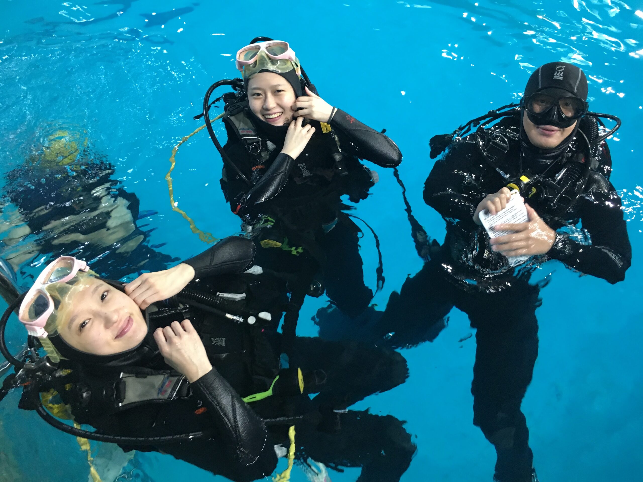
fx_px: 539
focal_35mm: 29
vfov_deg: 48.2
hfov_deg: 61.7
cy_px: 241
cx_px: 322
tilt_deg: -51.9
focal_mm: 4.15
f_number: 2.2
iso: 125
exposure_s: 1/30
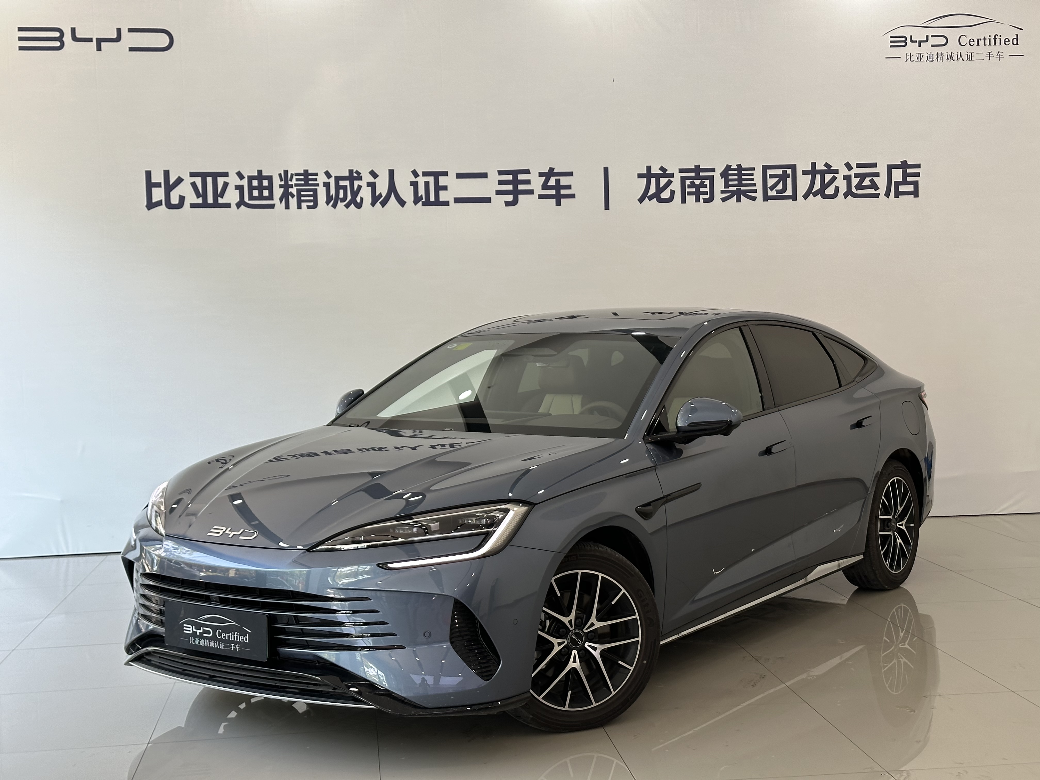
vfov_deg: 30.3
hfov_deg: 39.7
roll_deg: +1.4
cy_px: 390
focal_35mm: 48
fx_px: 1442
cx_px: 520
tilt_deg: -3.8
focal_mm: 6.86
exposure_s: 1/173
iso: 64
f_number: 1.78
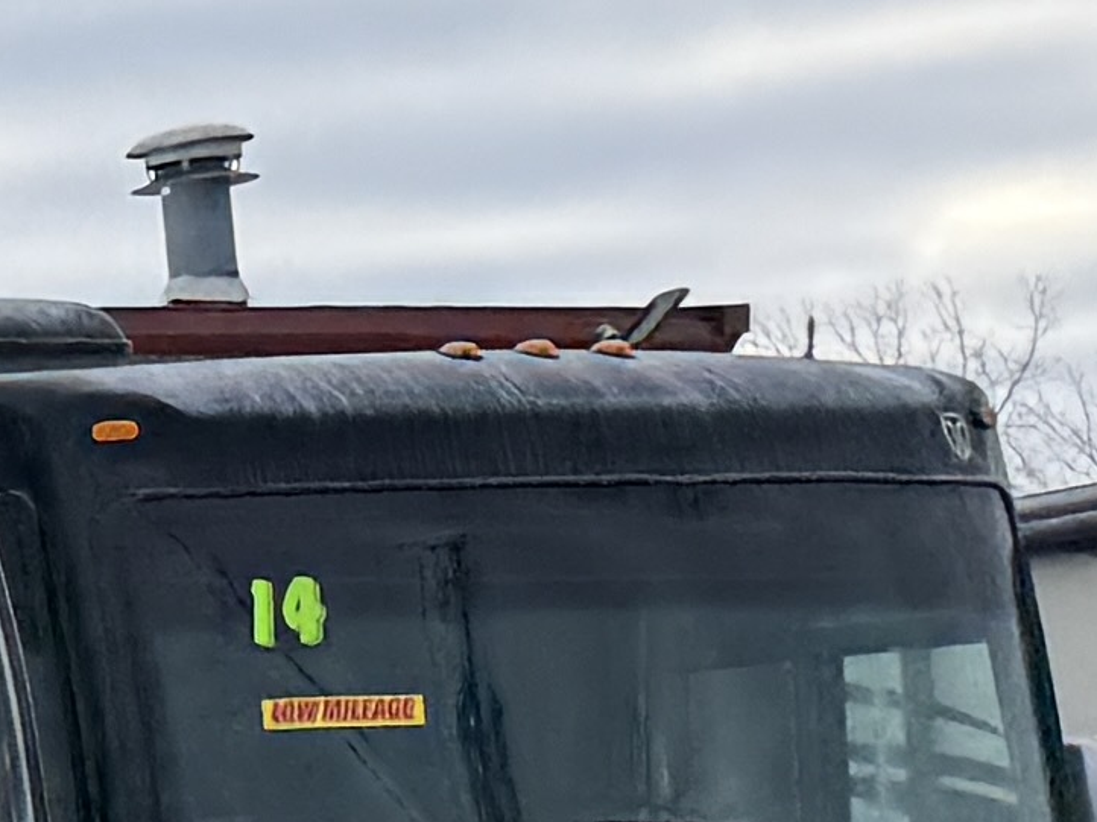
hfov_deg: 7.8
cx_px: -2935
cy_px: 945
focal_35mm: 190
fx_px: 6019
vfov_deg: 7.8
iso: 80
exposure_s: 1/1271
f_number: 1.78
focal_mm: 6.76
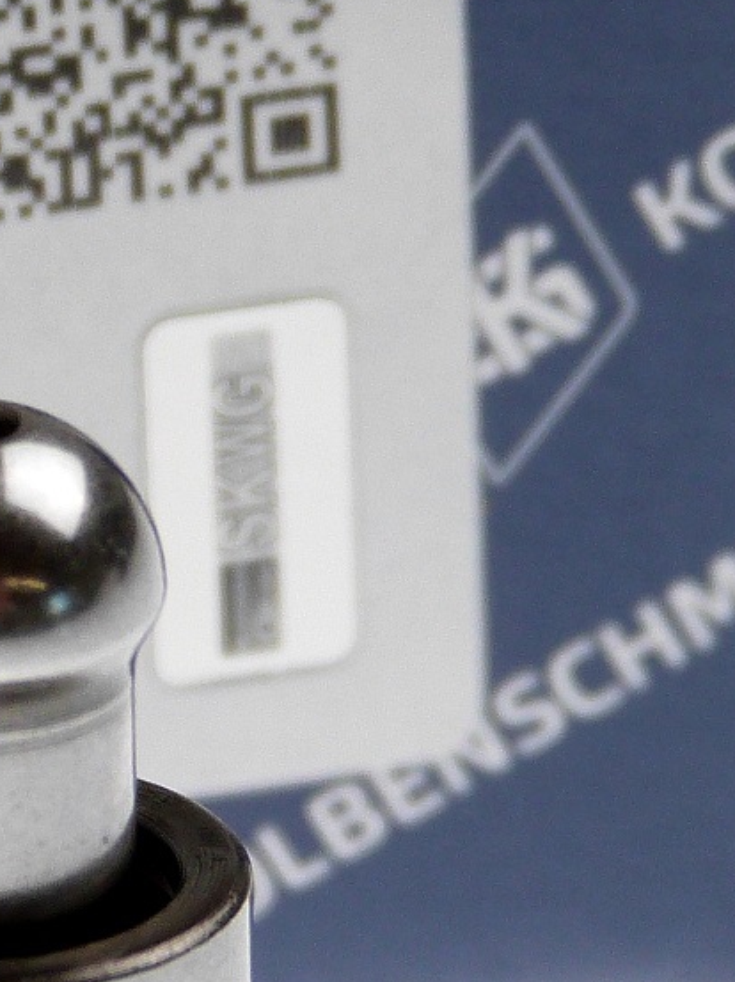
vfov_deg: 4.1
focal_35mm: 485
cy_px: 826
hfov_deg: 3.1
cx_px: -183
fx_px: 13747
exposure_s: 1/100
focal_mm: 24.2
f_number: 3.6
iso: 100
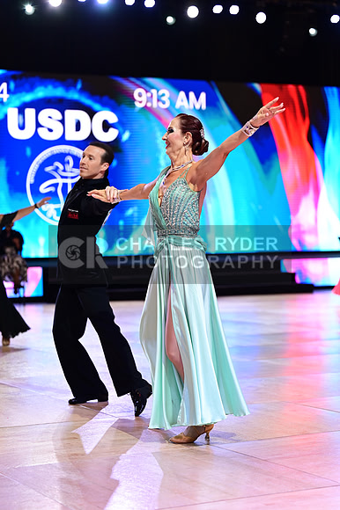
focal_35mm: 83
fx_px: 1177
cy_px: 255
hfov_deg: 16.4
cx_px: 170
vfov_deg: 24.5
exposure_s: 1/640
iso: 2000
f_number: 2.8
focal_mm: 83
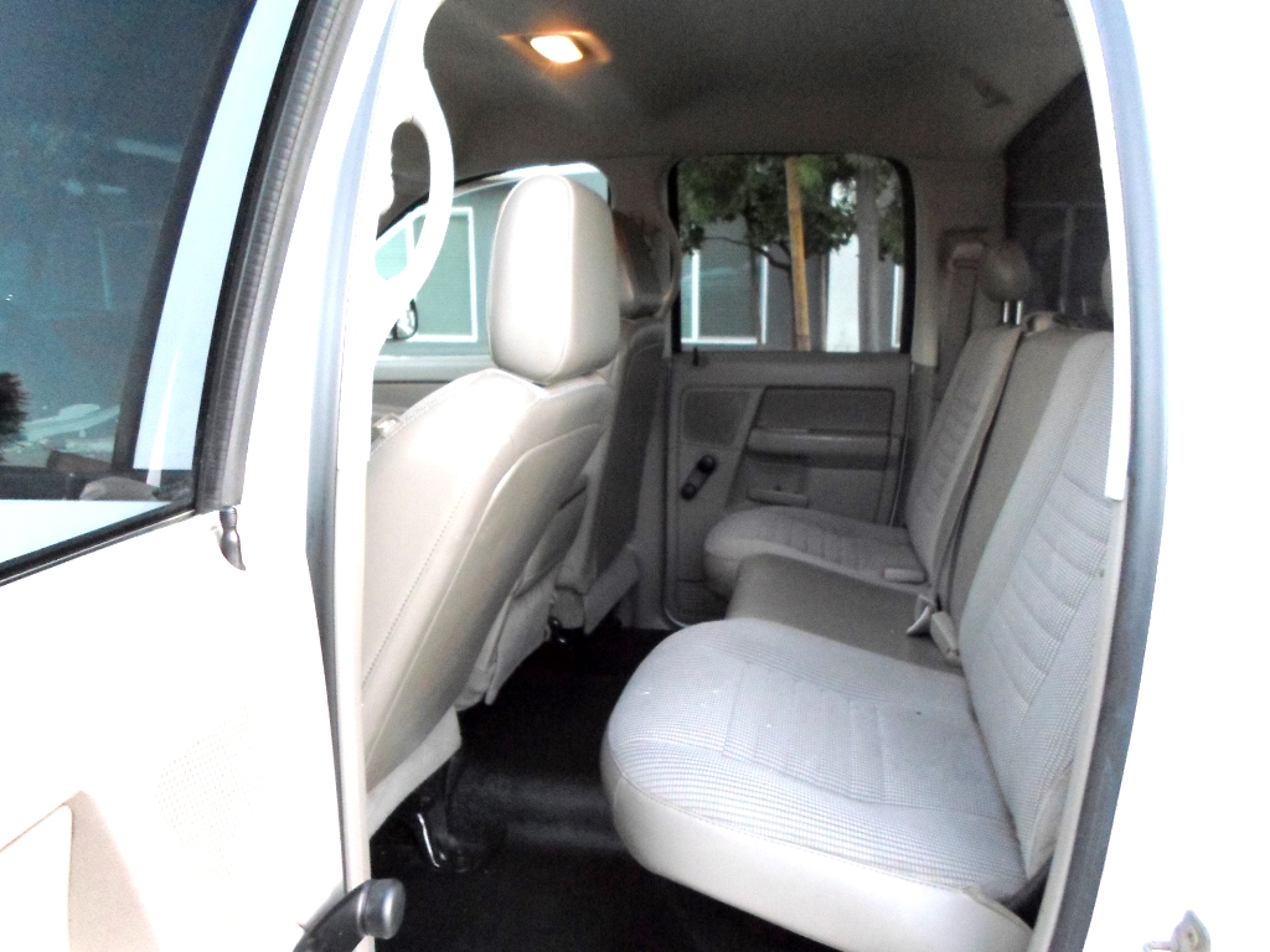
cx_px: 635
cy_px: 476
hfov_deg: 69.4
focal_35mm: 25
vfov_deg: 54.9
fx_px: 917
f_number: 2.5
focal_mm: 4.5
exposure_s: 1/20
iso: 400
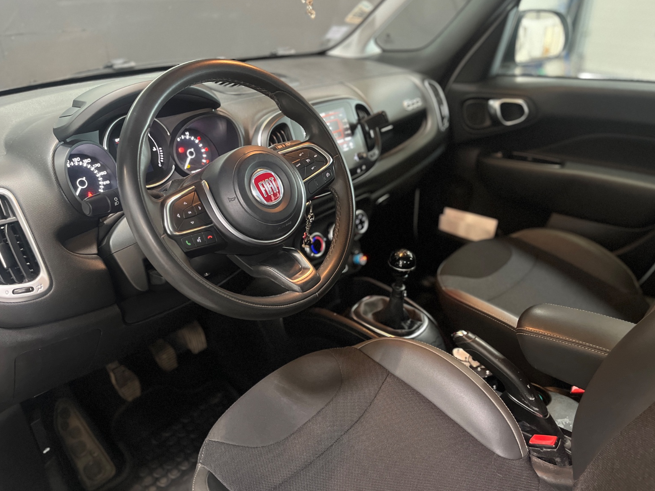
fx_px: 511
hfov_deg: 65.3
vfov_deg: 51.4
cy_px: 237
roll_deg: +0.0
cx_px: 329
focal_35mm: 27
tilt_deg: -27.2
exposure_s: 1/25
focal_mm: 5.1
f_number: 1.6
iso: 500
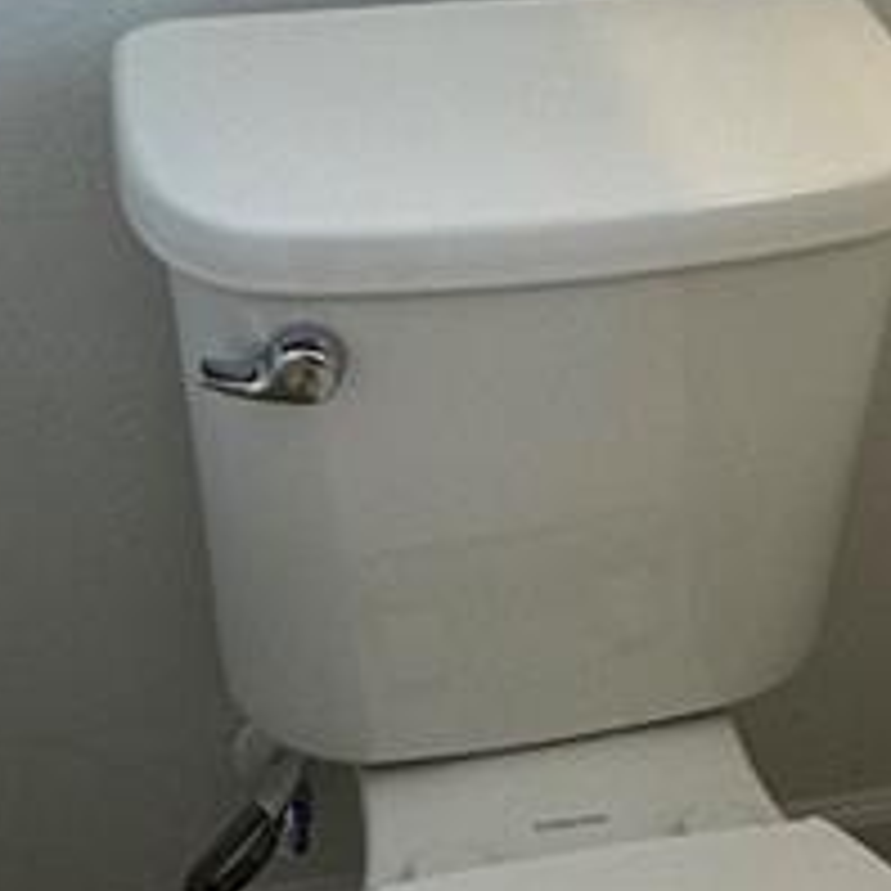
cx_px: 729
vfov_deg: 23.1
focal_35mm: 75
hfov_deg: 22.7
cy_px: 477
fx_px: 2184
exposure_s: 1/120
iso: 125
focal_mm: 2.22
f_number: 2.2
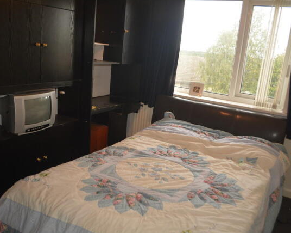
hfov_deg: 57.2
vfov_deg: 47.1
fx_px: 267
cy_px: 115
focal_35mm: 31
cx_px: 139
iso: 720
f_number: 3.5
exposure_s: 1/60
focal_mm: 18
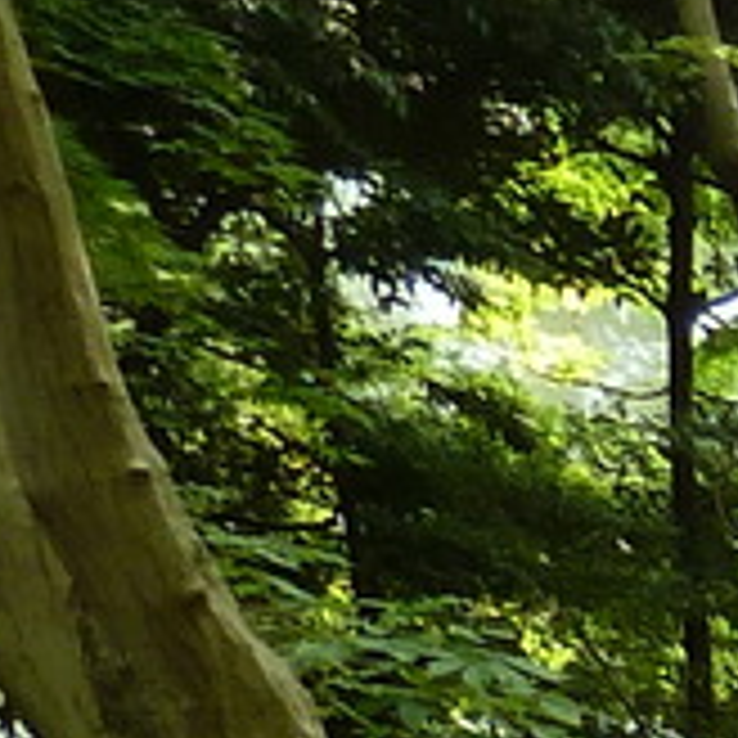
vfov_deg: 7.3
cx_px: 3312
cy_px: 2124
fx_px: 5210
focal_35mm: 216
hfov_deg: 6.2
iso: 80
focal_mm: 4.1
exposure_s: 1/30
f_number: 3.3
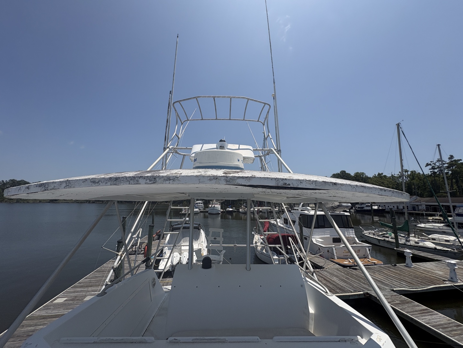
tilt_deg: +10.9
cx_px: 232
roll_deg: -0.4
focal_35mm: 14
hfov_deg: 102.1
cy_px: 174
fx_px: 187
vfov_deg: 85.7
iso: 50
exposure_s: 1/3906
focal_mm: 2.22
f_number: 2.2
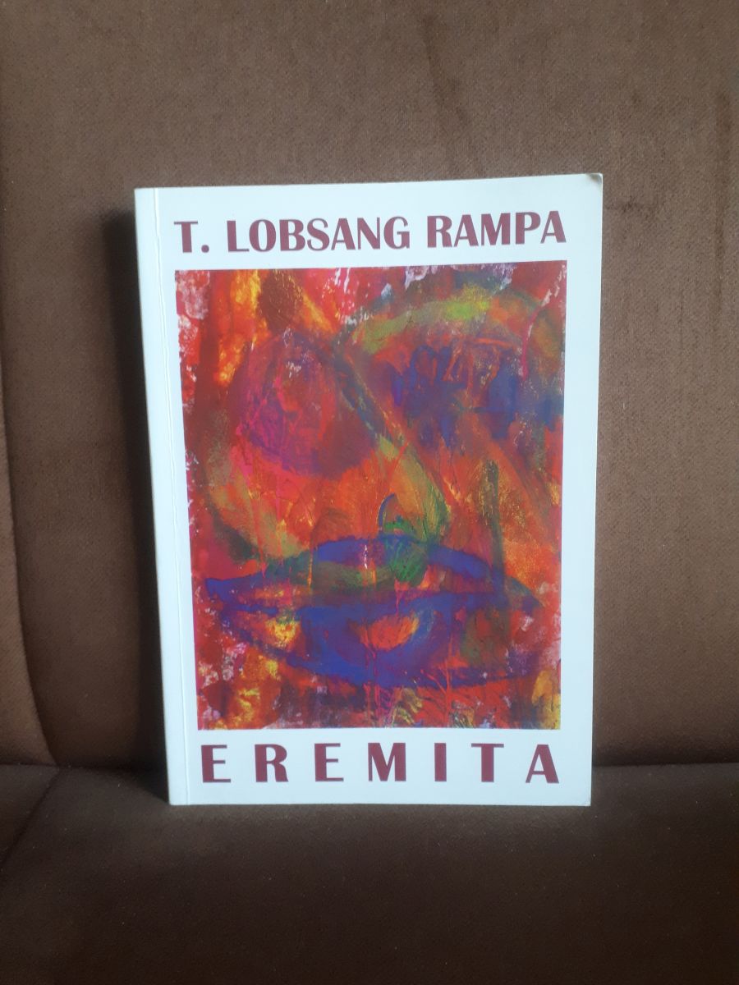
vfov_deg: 65.3
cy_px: 492
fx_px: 769
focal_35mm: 27
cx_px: 370
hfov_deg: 51.4
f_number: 1.9
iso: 400
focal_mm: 3.6
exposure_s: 1/15
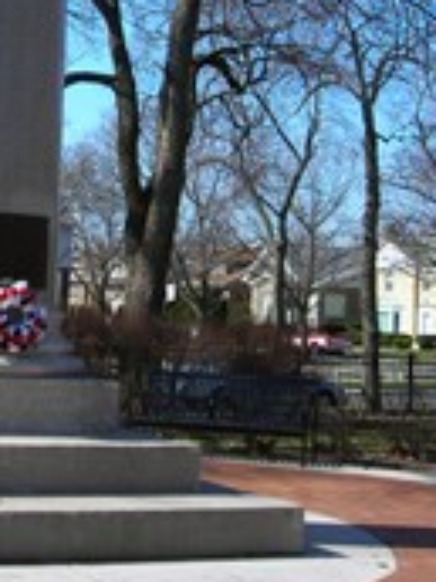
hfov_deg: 17.5
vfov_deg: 22.9
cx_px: 29
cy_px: 49
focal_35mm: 83
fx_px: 1394
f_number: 3.2
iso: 50
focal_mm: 6.3
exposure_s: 1/477
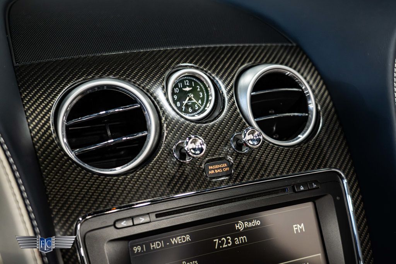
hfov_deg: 38.9
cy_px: 132
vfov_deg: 26.5
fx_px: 561
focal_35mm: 51
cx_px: 198
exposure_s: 1/80
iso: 1250
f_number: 4
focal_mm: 51
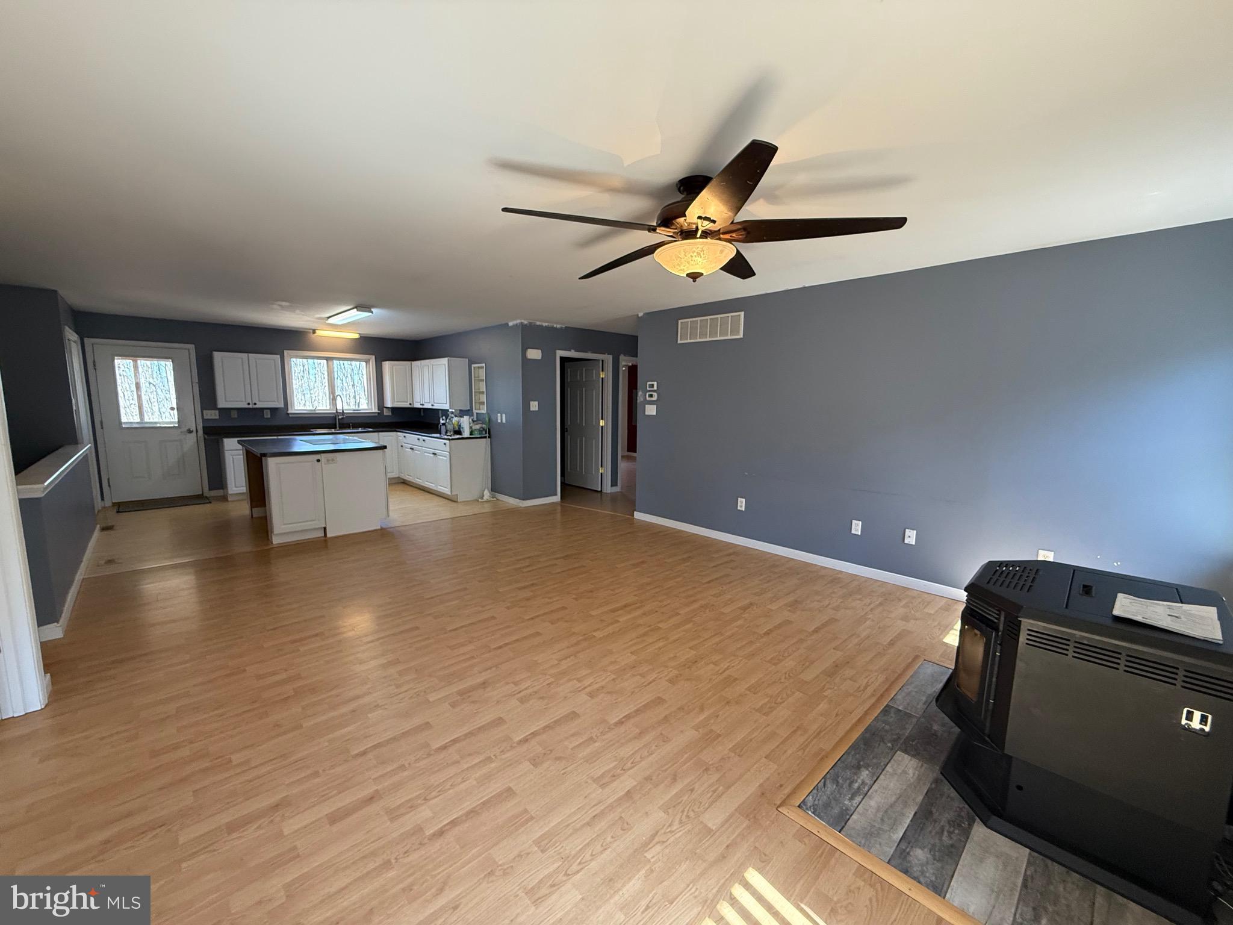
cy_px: 462
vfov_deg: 85.7
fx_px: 499
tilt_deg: -6.6
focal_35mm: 14
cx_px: 616
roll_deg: -1.0
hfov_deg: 102.1
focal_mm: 2.22
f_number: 2.2
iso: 250
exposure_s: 1/99
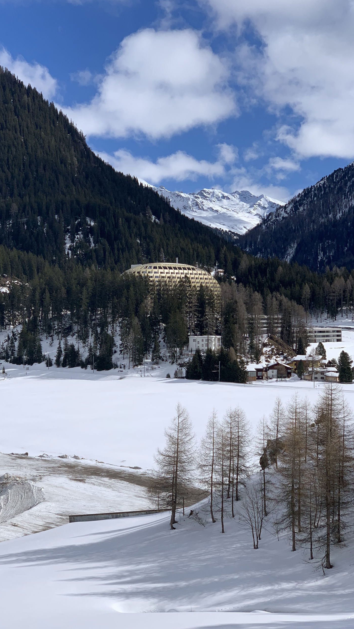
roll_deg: +0.1
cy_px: 315
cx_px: 132
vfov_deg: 36.6
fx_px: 951
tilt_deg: +1.5
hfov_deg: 21.0
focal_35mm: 57
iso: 16
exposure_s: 1/3690
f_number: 2.4
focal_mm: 6
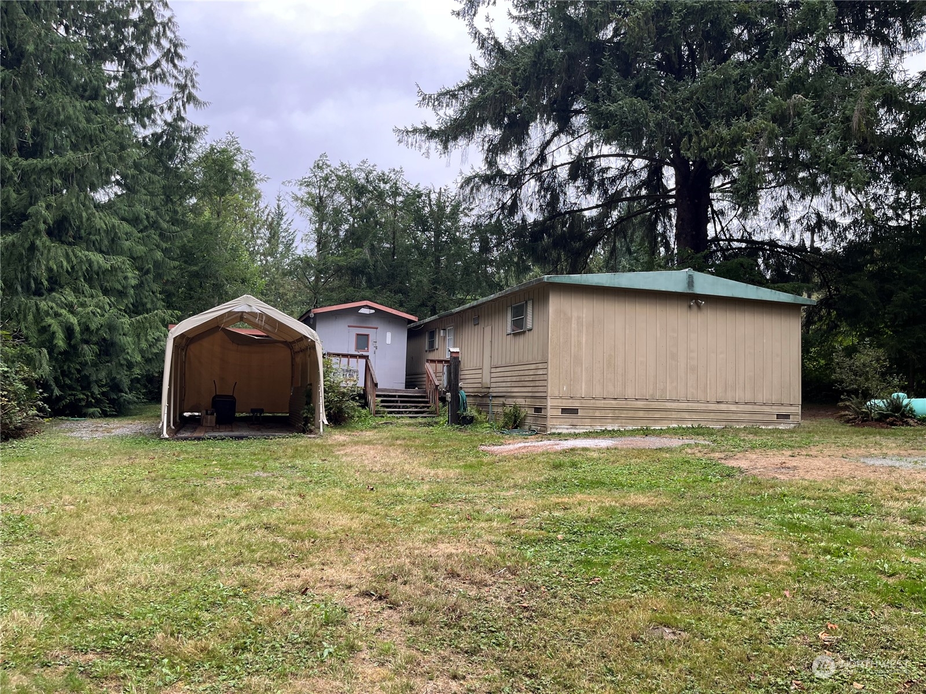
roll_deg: +0.2
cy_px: 347
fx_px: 696
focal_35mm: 26
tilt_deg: +3.2
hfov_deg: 67.3
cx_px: 463
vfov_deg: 53.1
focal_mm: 5.1
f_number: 1.6
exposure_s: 1/189
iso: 40
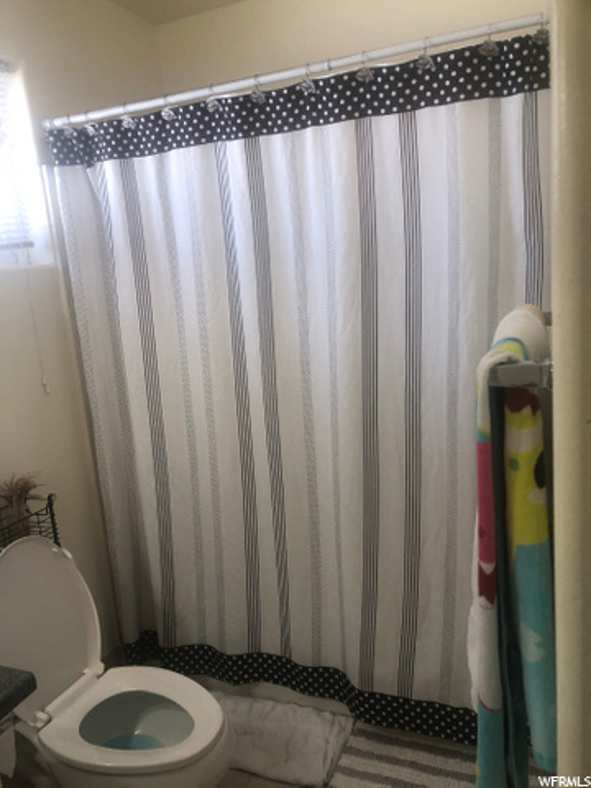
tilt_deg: -10.2
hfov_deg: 49.7
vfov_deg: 63.4
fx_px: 637
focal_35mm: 28
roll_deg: +4.4
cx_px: 296
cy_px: 394
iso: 32
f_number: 1.8
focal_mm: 4
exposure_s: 1/30
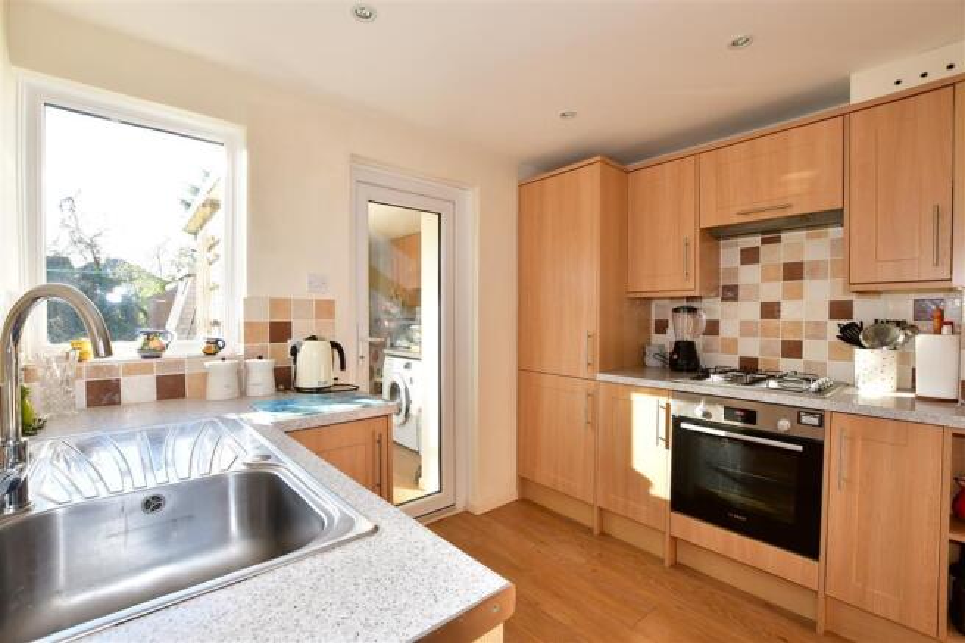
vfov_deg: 77.3
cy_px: 322
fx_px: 402
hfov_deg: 100.4
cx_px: 482
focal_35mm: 15
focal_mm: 10
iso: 320
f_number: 7.1
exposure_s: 1/50
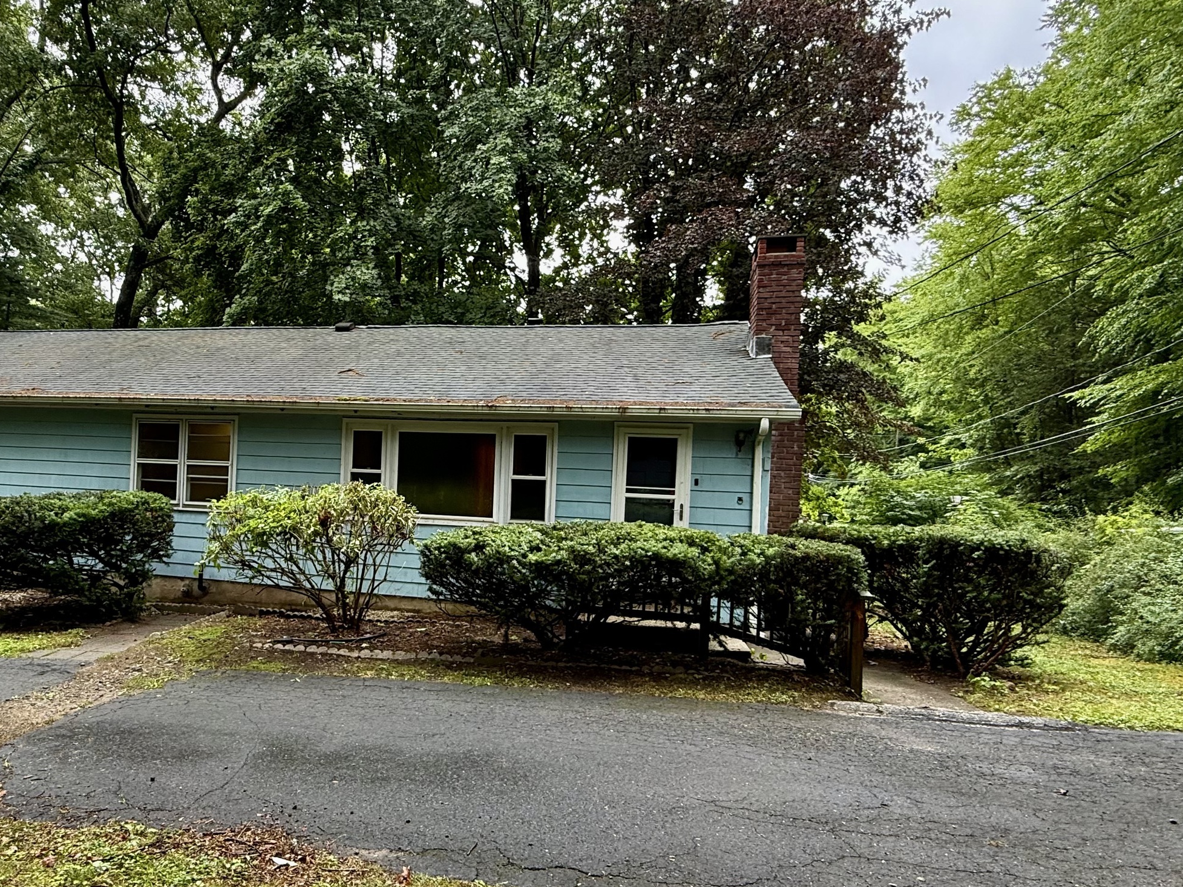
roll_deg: -2.0
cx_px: 448
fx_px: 752
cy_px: 483
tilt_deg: +0.1
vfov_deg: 61.0
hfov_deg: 75.1
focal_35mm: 22
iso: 100
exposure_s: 1/99
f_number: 2.2
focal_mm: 2.22
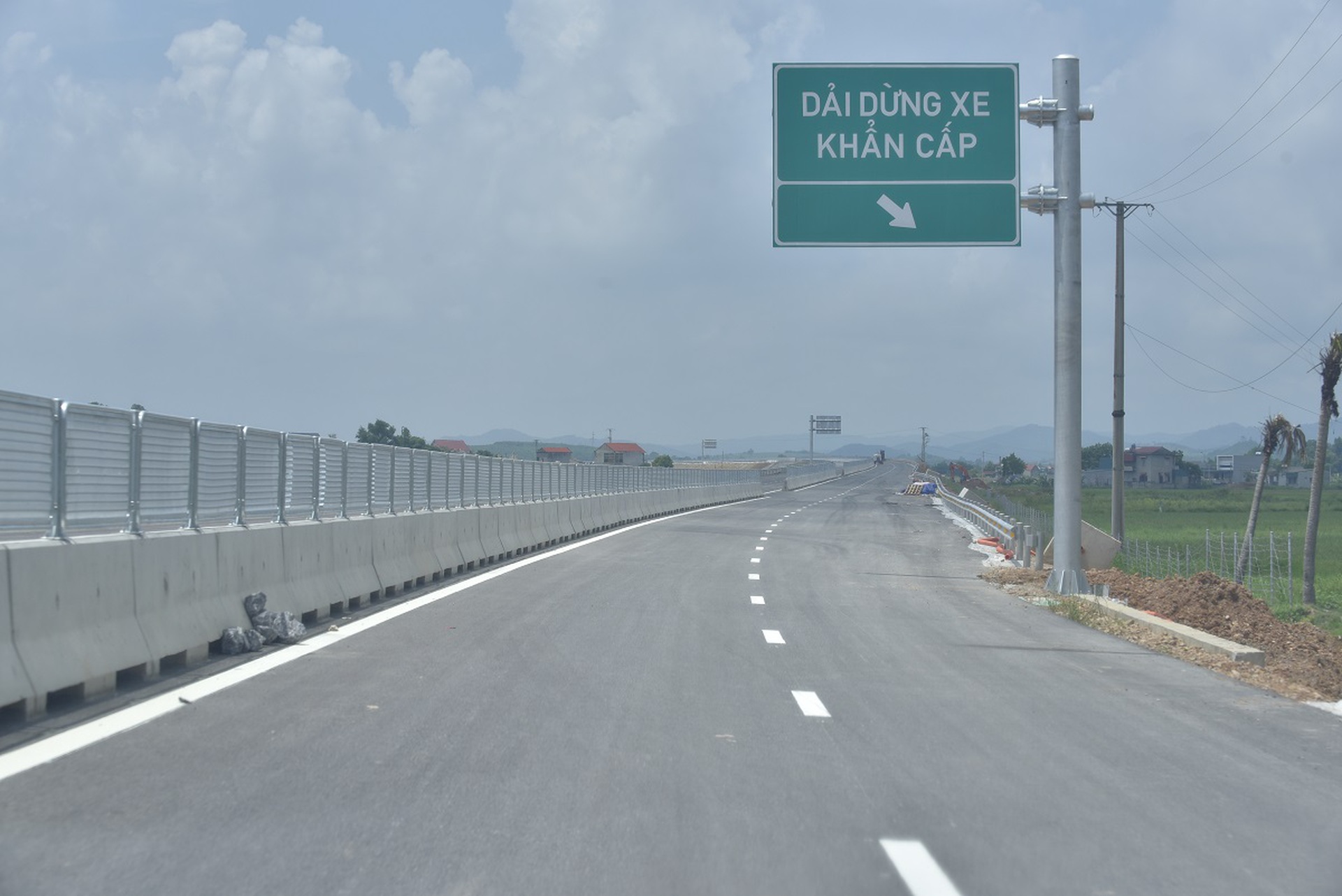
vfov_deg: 19.5
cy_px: 448
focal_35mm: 70
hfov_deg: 28.8
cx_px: 671
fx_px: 2610
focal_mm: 70
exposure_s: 1/400
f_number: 7.1
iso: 200
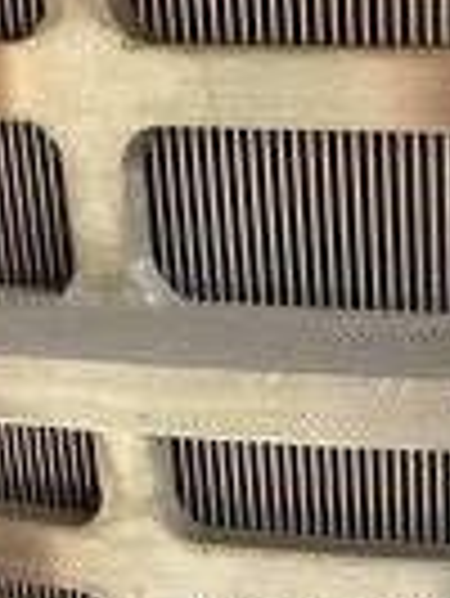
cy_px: 737
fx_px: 1609
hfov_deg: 15.3
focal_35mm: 93
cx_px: 540
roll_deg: +1.6
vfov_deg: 19.7
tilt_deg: -21.5
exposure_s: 1/100
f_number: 2.4
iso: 100
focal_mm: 3.3
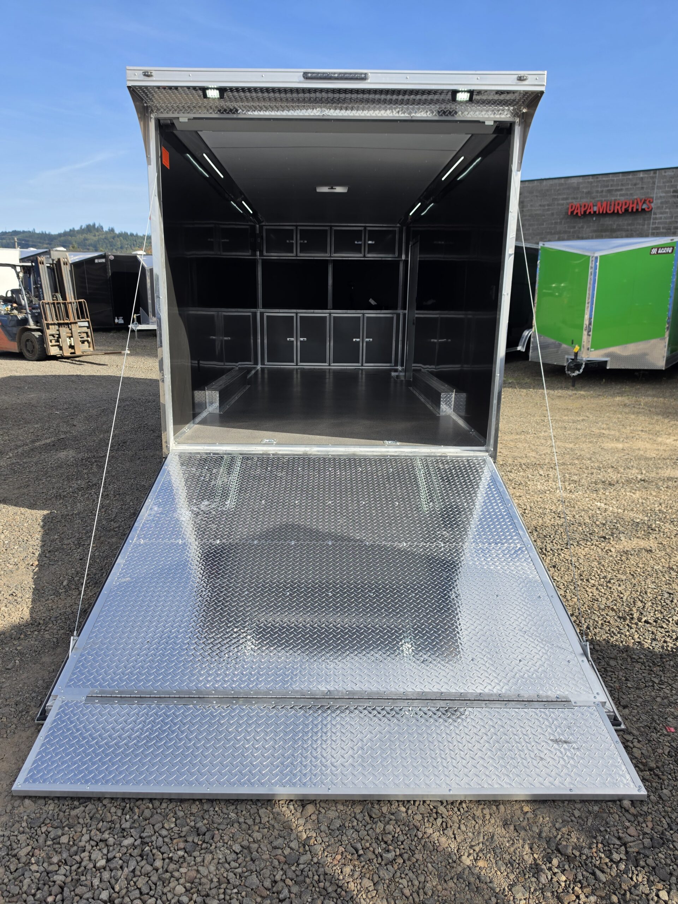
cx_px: 339
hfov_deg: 58.9
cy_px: 452
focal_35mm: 23
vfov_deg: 73.9
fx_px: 601
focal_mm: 6.5
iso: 64
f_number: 1.4
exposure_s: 1/3758
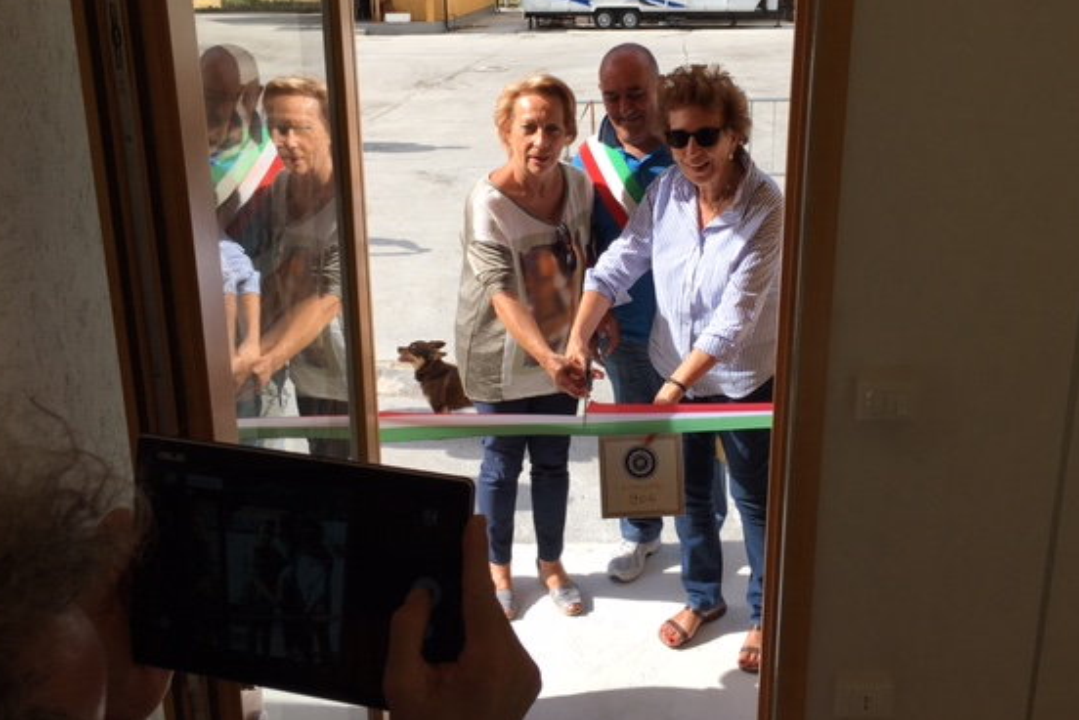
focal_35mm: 35
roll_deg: +0.9
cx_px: 598
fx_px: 1049
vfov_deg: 37.7
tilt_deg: -16.7
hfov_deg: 54.3
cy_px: 276
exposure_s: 1/950
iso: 25
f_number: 2.2
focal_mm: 4.15
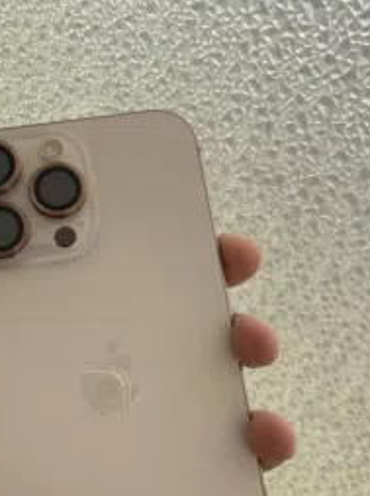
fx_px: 543
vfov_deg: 48.0
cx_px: 143
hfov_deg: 37.4
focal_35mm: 38
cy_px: 343
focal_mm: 2.22
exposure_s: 1/99
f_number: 2.2
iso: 40
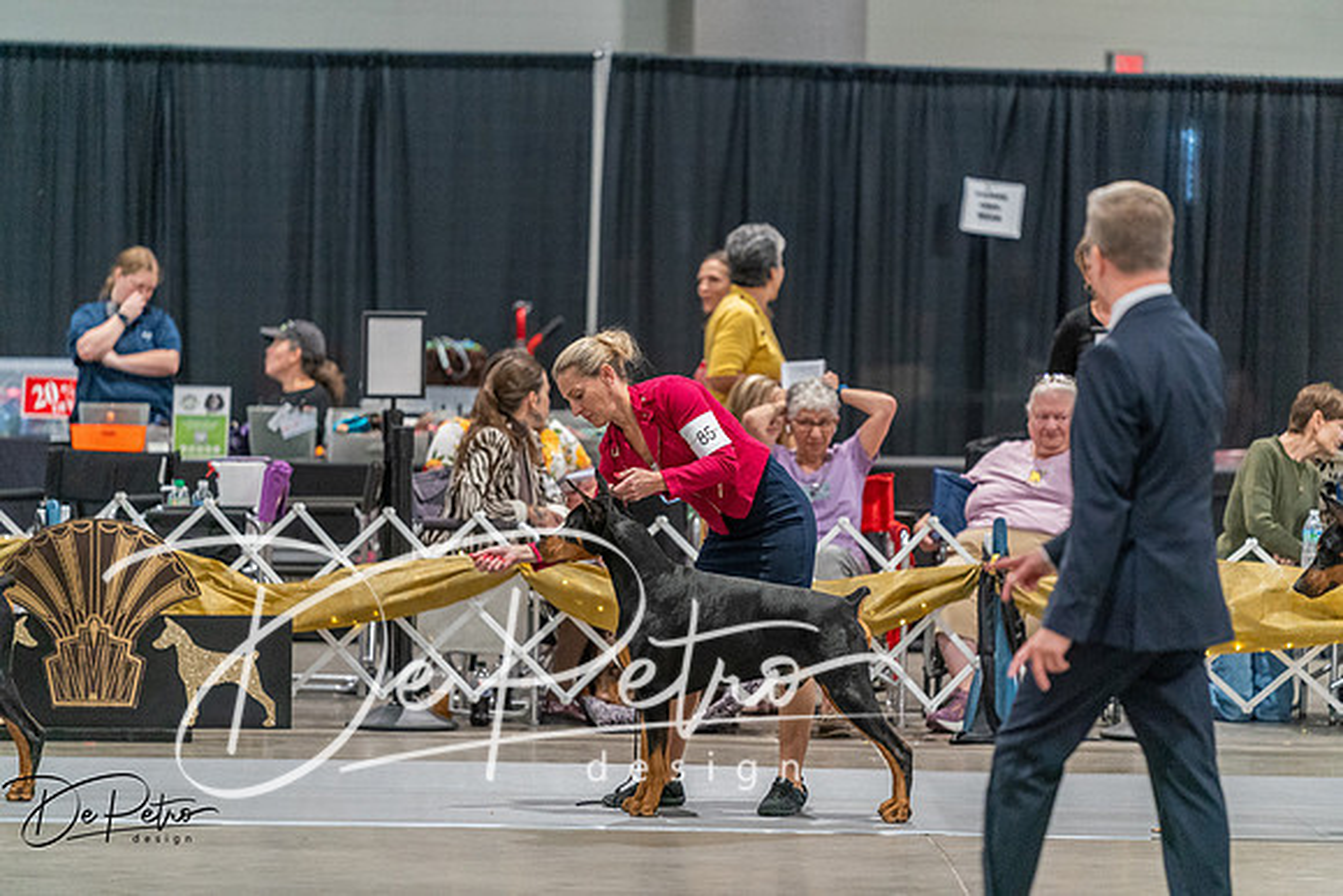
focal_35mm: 200
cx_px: 672
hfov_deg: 10.3
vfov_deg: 6.9
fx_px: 7463
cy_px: 448
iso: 6400
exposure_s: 1/250
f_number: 2.8
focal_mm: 200
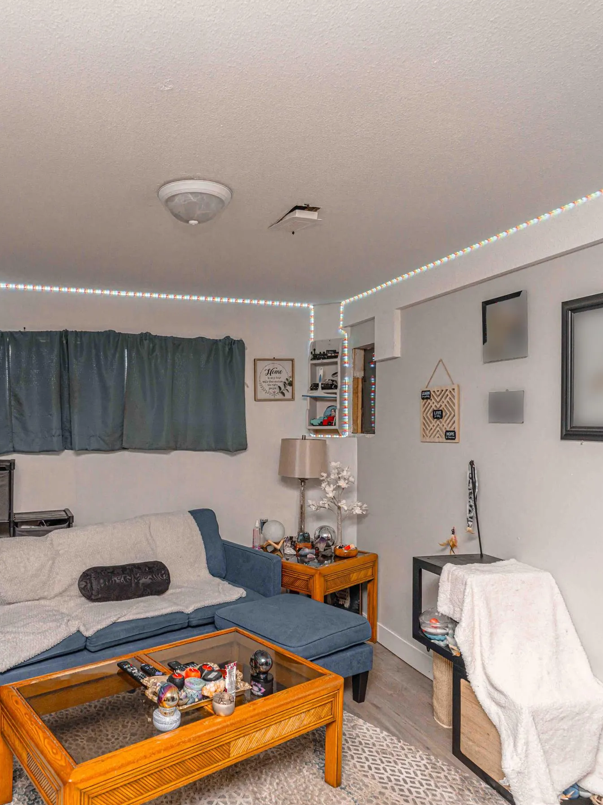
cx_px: 187
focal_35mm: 23
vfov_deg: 73.9
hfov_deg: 57.2
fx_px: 534
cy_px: 416
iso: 400
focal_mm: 14
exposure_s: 1/125
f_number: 3.5
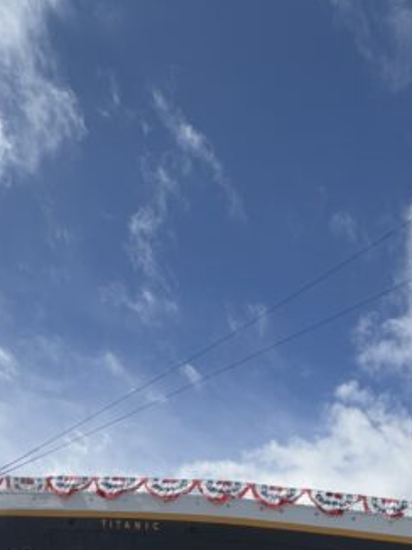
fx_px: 699
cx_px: 341
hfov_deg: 31.8
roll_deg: -4.7
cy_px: 818
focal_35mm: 44
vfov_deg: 28.5
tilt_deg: +4.3
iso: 20
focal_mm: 2.22
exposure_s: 1/1211
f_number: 2.2
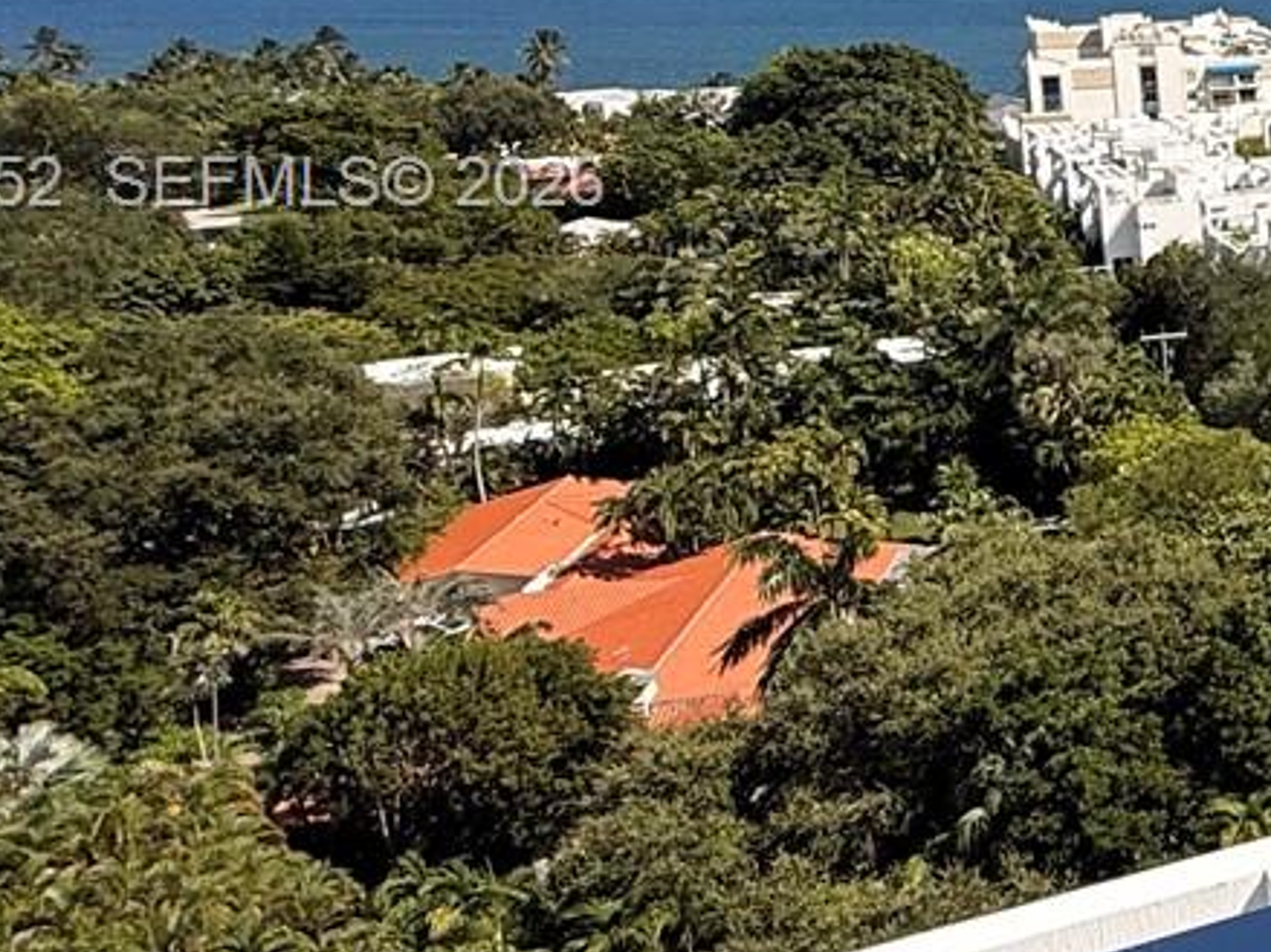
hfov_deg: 25.4
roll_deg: +1.5
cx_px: 2021
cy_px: 188
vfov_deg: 27.9
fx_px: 1872
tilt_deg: -8.6
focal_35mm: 51
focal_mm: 2.22
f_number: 2.2
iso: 50
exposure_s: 1/2320
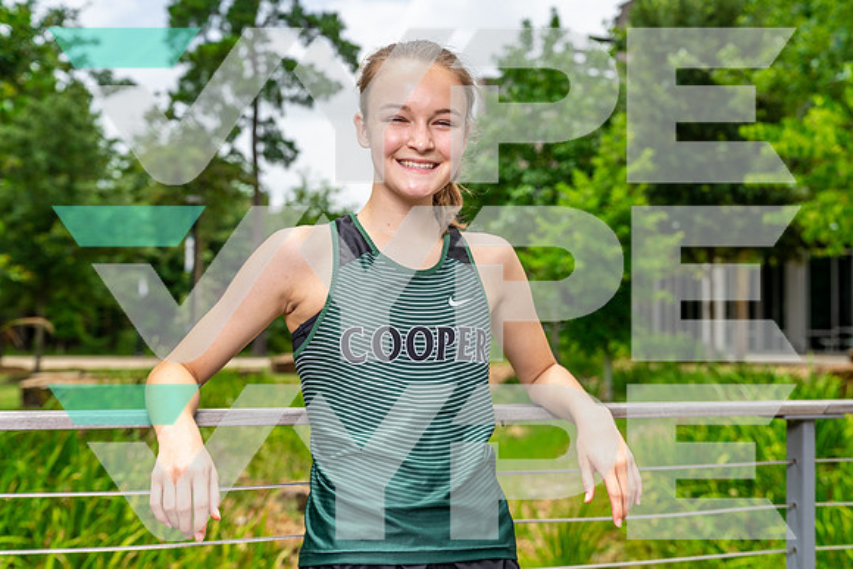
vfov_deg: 29.2
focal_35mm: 46
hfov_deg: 42.6
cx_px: 426
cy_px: 284
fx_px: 1094
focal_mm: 45
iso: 100
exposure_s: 1/800
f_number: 4
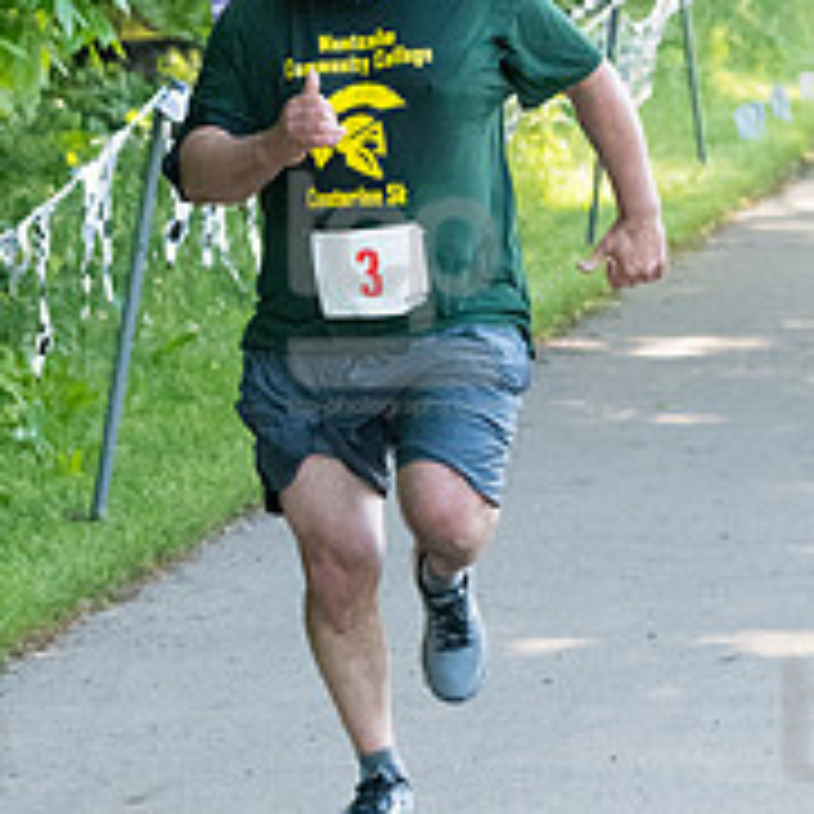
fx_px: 9790
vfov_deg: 4.8
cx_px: 394
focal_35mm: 368
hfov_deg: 4.8
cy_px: 292
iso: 4000
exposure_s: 1/1600
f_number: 5.6
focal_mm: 116
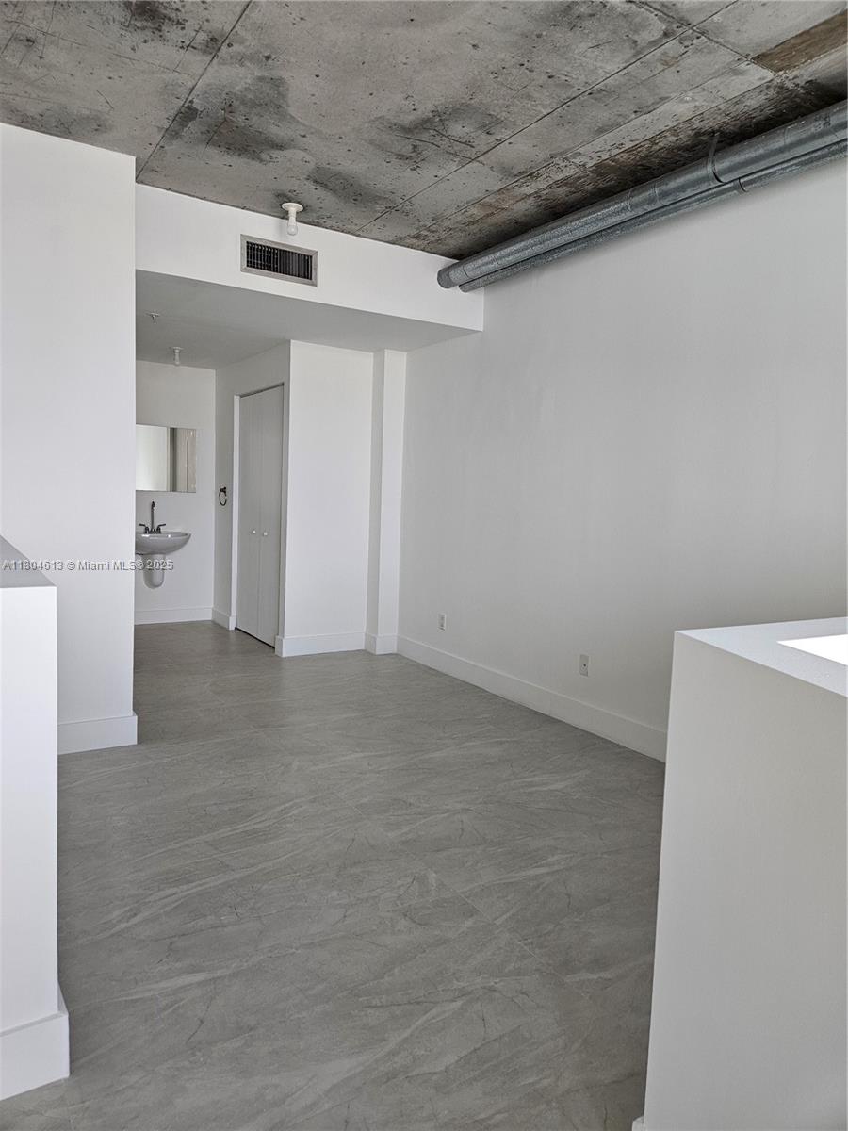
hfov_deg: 58.9
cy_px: 566
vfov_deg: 73.9
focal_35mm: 23
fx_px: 751
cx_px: 424
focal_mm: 5.4
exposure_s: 1/180
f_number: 1.8
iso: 125
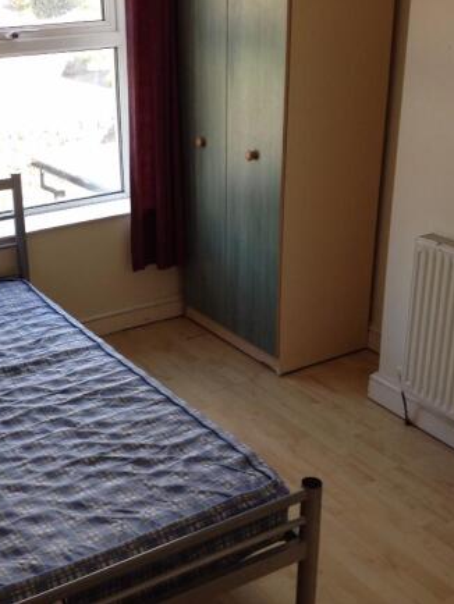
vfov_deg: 40.4
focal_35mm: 47
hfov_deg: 30.4
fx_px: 821
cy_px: 301
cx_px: 116
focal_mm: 4.28
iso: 50
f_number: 2.4
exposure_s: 1/60
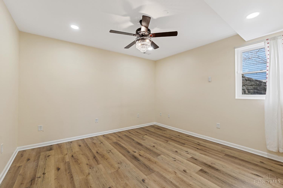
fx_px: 118
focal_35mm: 15
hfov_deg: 100.4
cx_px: 142
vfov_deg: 77.3
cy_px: 94
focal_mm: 10
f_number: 8
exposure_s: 1/3
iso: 400
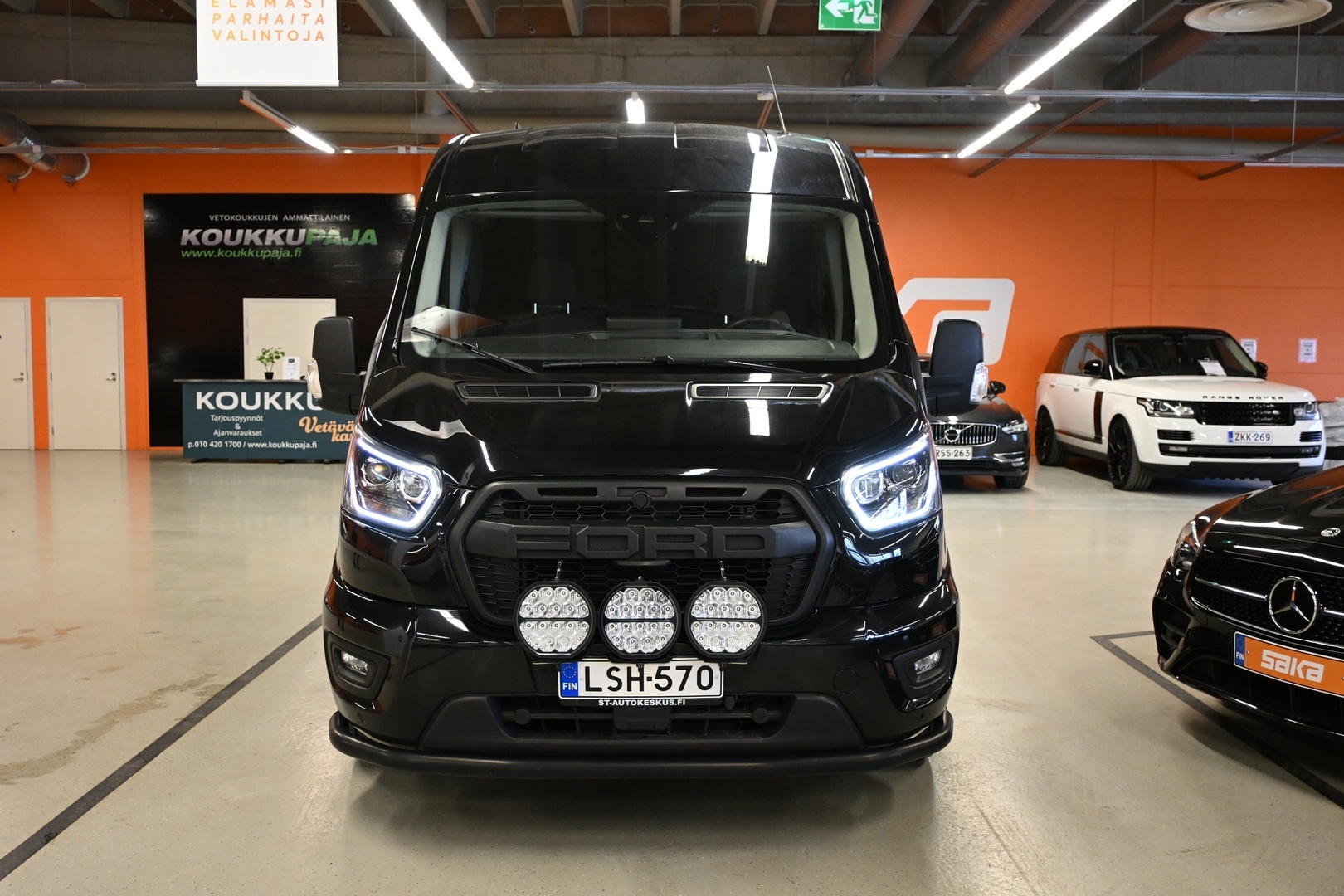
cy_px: 448
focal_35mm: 34
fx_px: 1260
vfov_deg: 39.1
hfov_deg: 56.1
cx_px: 672
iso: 1250
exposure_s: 1/125
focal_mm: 22.5
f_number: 4
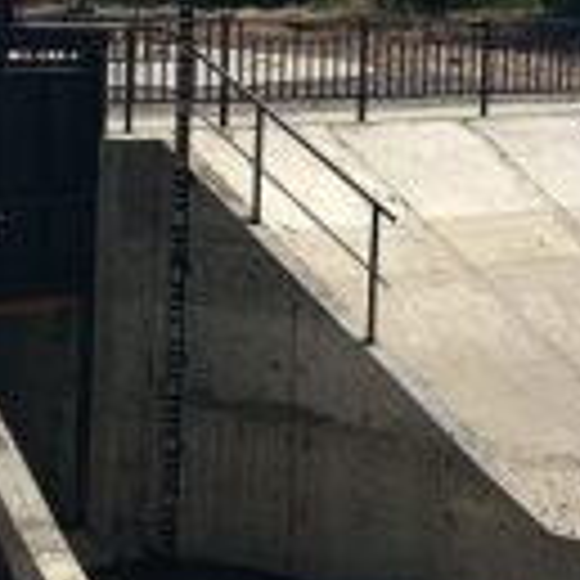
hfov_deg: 14.3
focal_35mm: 121
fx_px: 2294
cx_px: 459
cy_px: 144
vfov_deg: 14.4
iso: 50
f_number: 1.69
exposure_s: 1/1042
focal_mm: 6.06
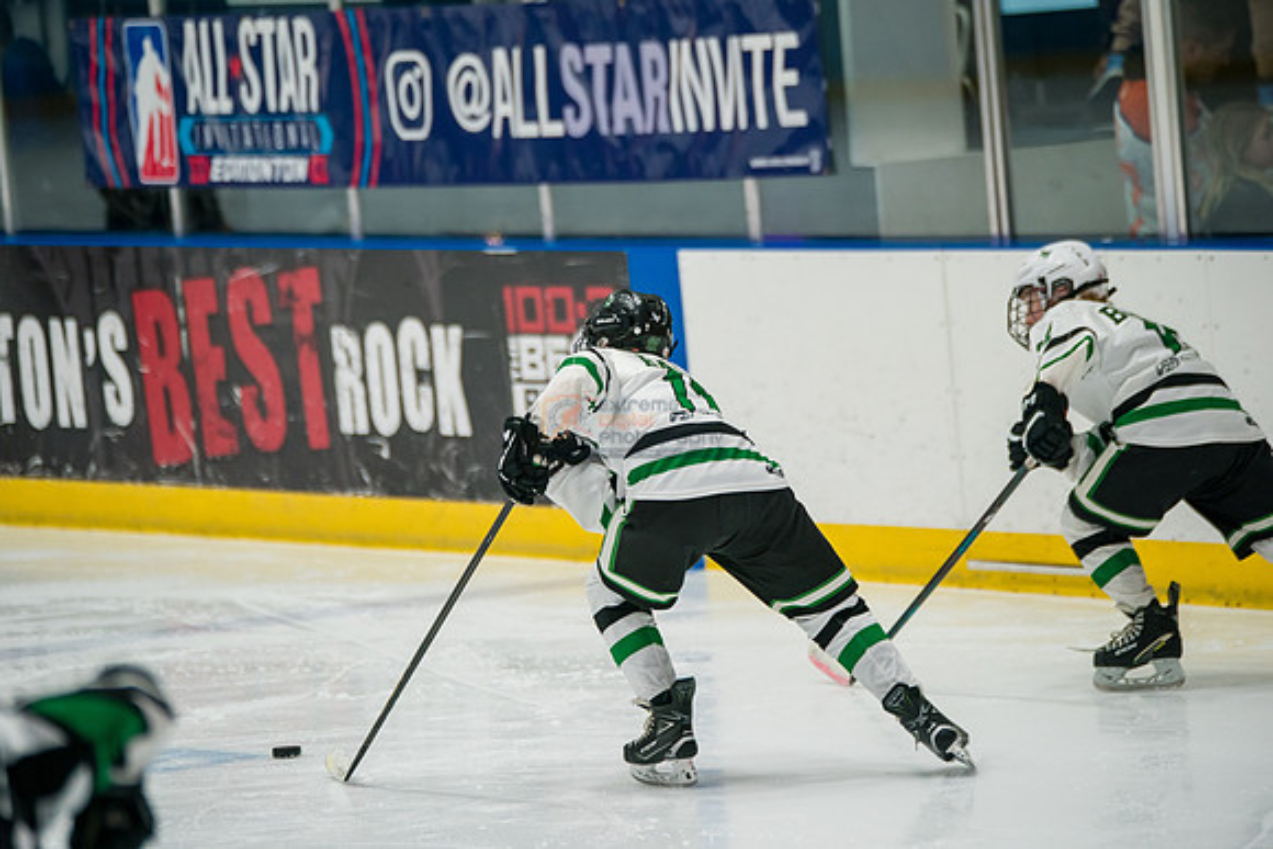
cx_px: 636
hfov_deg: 8.8
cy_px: 424
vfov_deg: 5.9
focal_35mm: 234
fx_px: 8276
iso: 2000
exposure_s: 1/1000
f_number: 3.2
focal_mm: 234
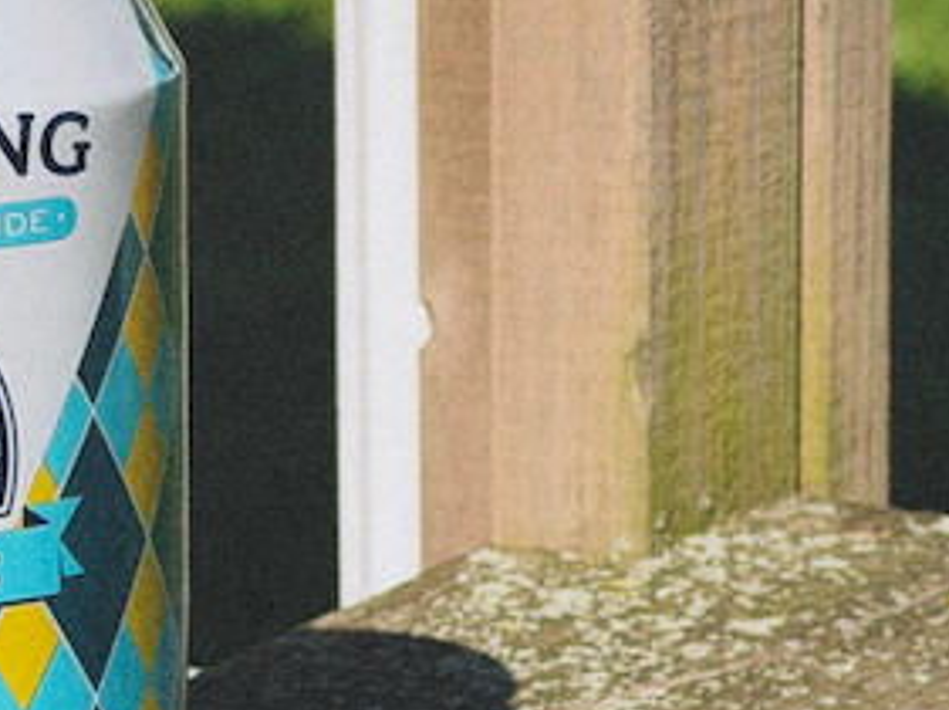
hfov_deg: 9.0
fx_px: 5996
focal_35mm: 219
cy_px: 240
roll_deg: -0.4
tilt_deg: -12.6
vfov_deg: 6.8
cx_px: 490
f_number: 1.78
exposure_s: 1/5587
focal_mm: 6.76
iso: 64
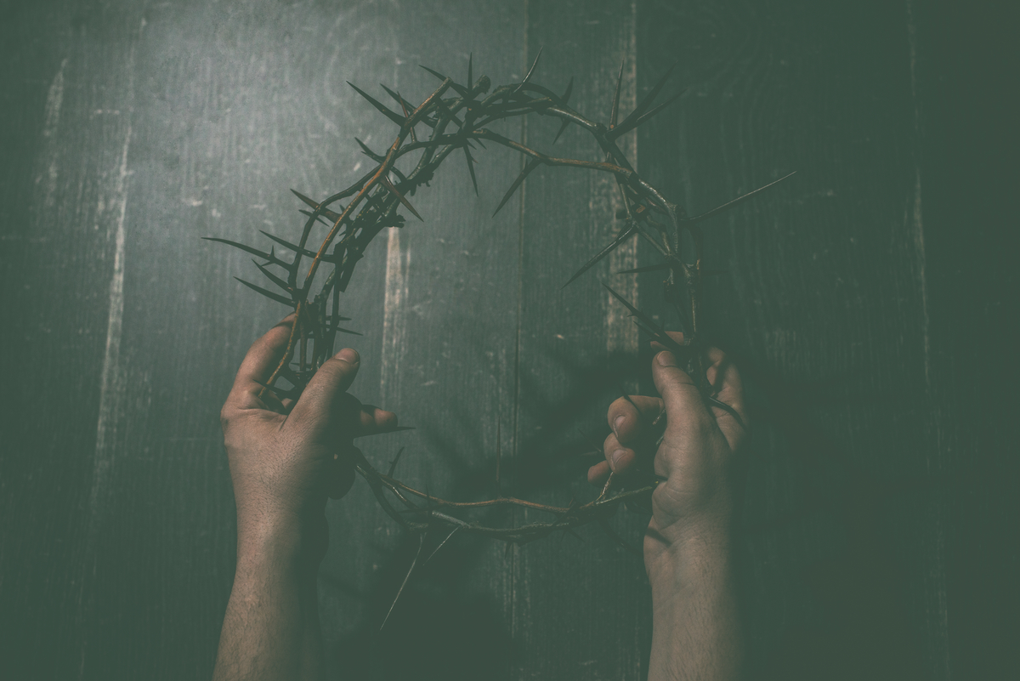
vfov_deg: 27.0
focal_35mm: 50
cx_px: 510
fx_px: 1417
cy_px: 340
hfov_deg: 39.6
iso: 640
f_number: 5
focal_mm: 50
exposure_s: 1/125
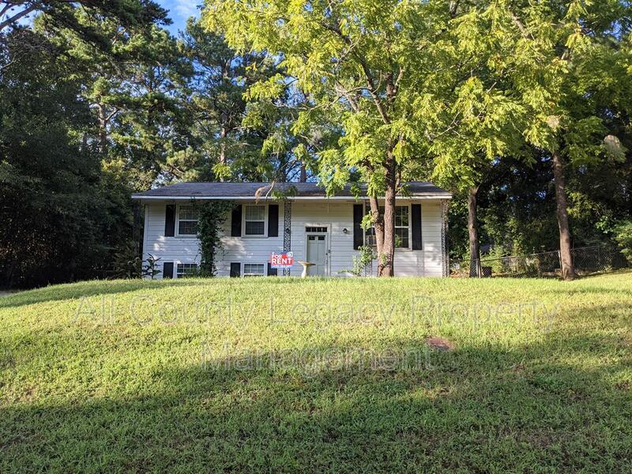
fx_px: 493
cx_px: 316
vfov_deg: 51.4
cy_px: 237
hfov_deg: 65.3
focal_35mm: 27
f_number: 1.73
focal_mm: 4.38
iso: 55
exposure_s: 1/688
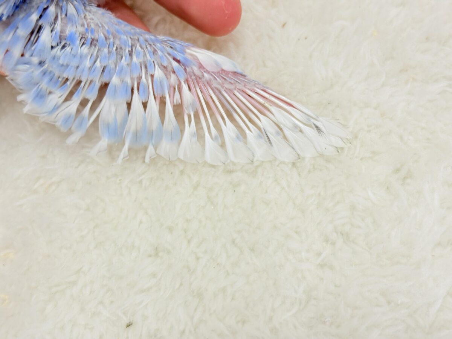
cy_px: 170
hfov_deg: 36.8
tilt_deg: -57.5
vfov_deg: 28.0
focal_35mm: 52
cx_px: 226
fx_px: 679
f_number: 1.6
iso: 50
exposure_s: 1/100
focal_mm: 5.96
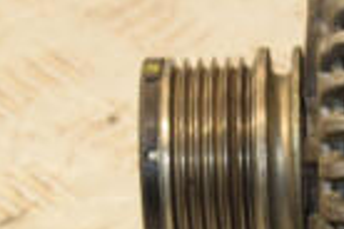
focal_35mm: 379
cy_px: 197
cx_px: 484
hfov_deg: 5.4
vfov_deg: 3.6
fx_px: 3621
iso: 800
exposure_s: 1/200
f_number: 6.3
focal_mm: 58
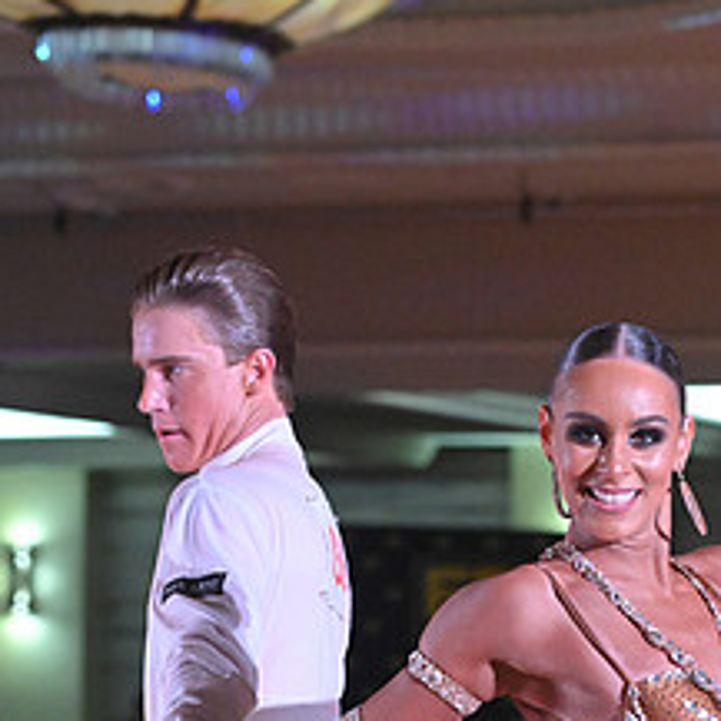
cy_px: 930
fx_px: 5467
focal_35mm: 232
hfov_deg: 7.5
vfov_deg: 7.5
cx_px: 557
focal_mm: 102
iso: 6400
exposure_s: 1/400
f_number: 5.6
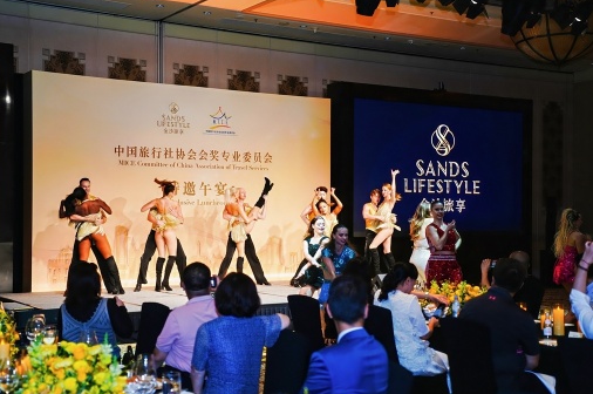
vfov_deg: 26.4
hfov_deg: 38.9
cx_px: 267
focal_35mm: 51
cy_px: 208
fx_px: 839
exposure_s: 1/160
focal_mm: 43
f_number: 2.8
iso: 500
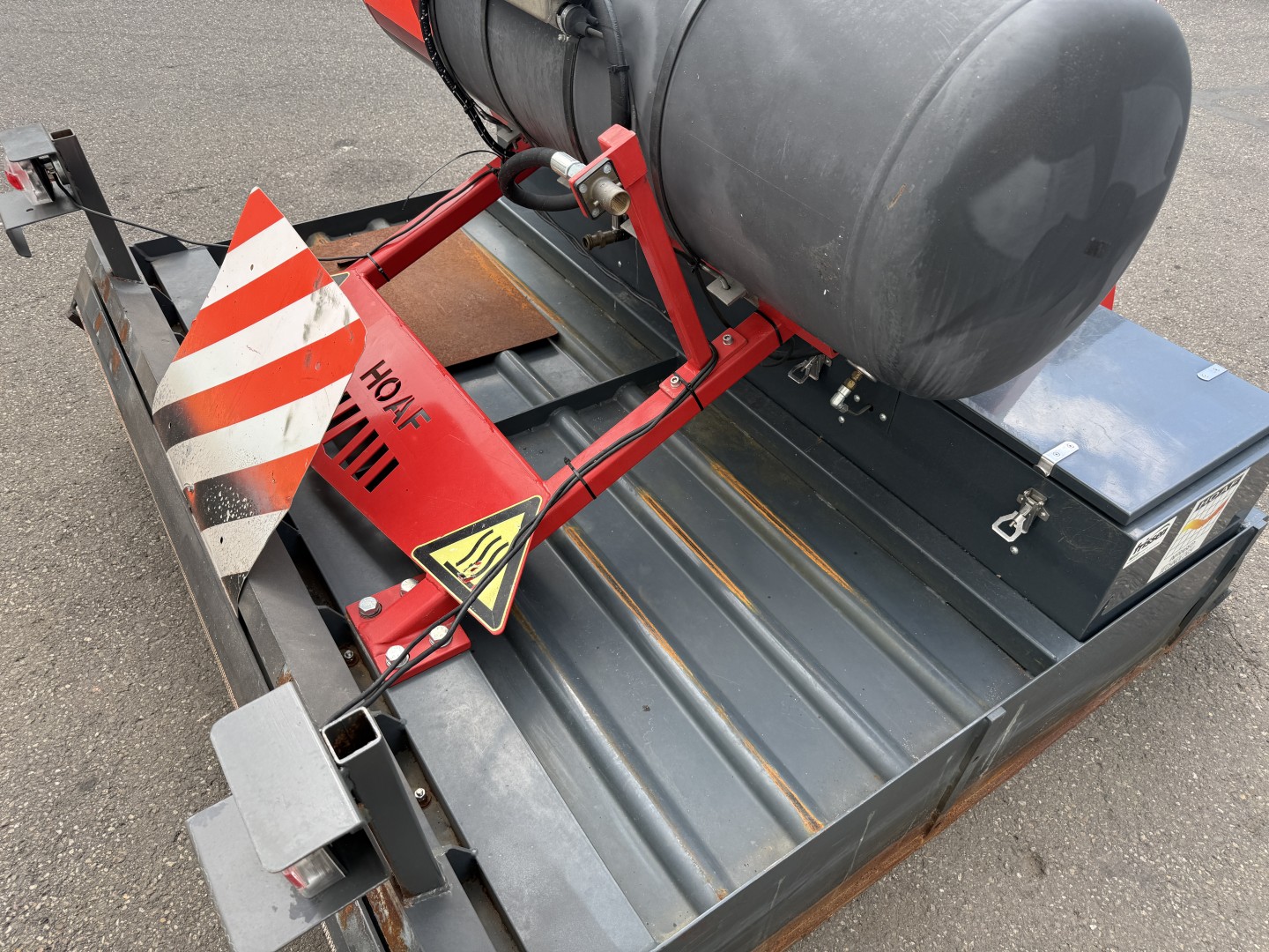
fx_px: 880
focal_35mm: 24
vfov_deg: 56.8
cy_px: 476
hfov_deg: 71.6
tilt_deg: -37.9
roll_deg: -1.0
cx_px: 634
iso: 80
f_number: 1.78
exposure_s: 1/1046
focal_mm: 6.76
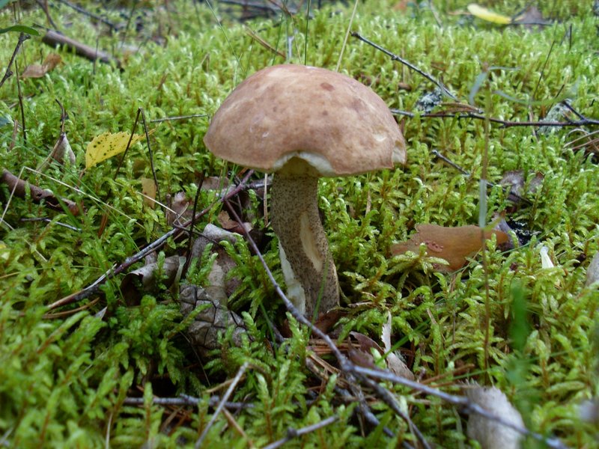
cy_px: 224
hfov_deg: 49.0
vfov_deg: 37.7
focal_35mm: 38
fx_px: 658
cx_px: 300
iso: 100
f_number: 3
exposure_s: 1/90
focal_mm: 6.3
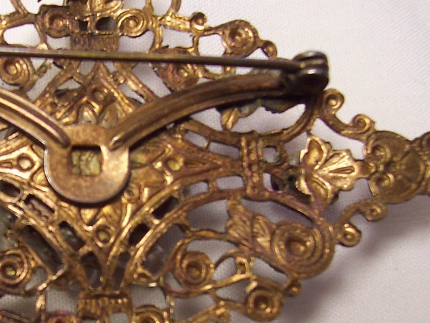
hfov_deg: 28.0
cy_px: 235
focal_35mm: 68
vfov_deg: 21.5
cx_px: 85
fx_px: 845
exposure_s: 1/45
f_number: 2.8
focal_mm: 5.6
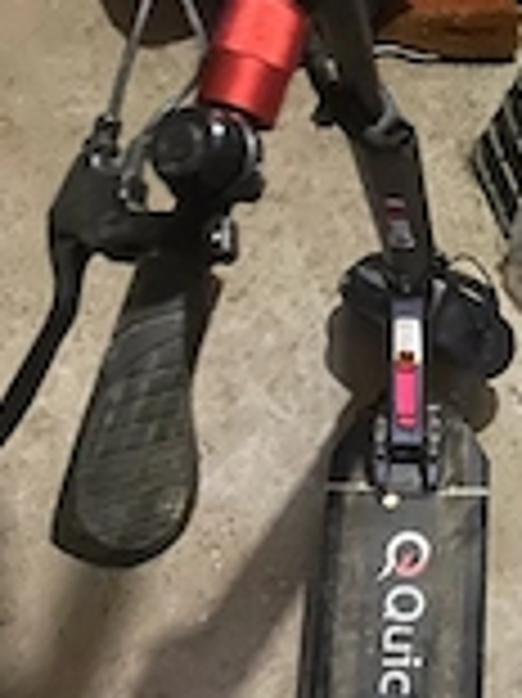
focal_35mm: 67
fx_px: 1349
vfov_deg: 28.9
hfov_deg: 21.4
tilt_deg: -63.1
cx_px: 477
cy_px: 257
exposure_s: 1/8
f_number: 1.8
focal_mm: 4.25
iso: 800
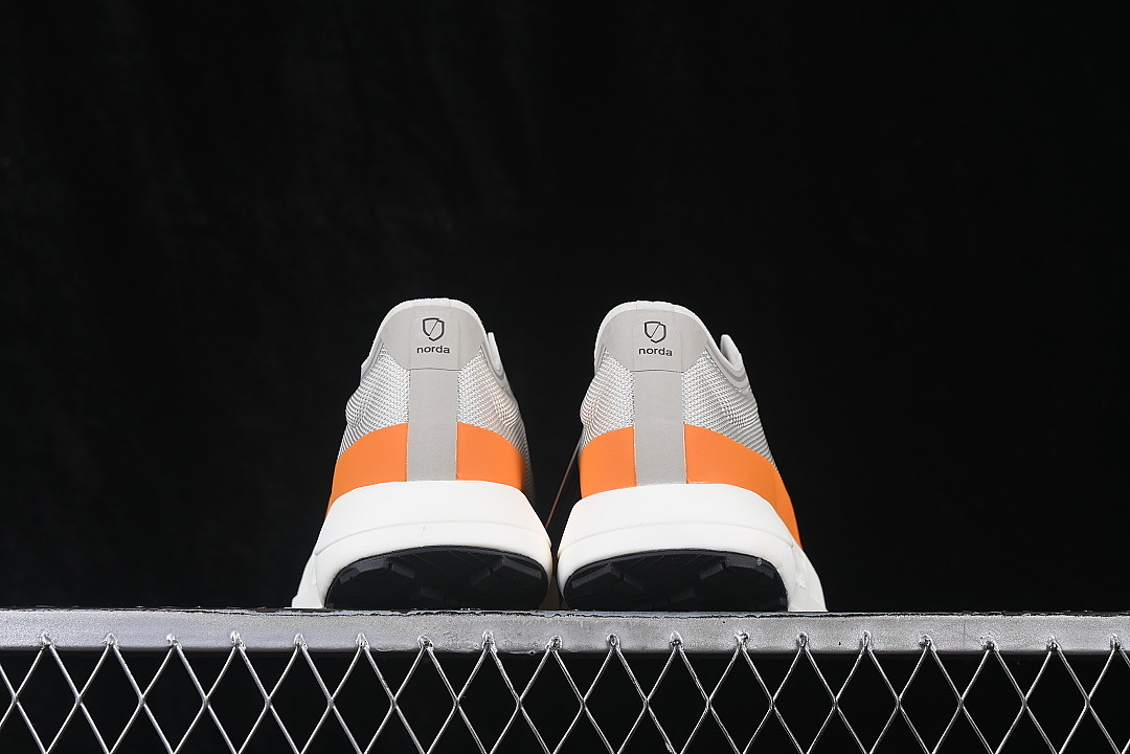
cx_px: 565
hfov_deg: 27.0
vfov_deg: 18.2
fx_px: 2354
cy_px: 377
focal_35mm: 75
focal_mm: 50
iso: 160
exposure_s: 1/60
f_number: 8
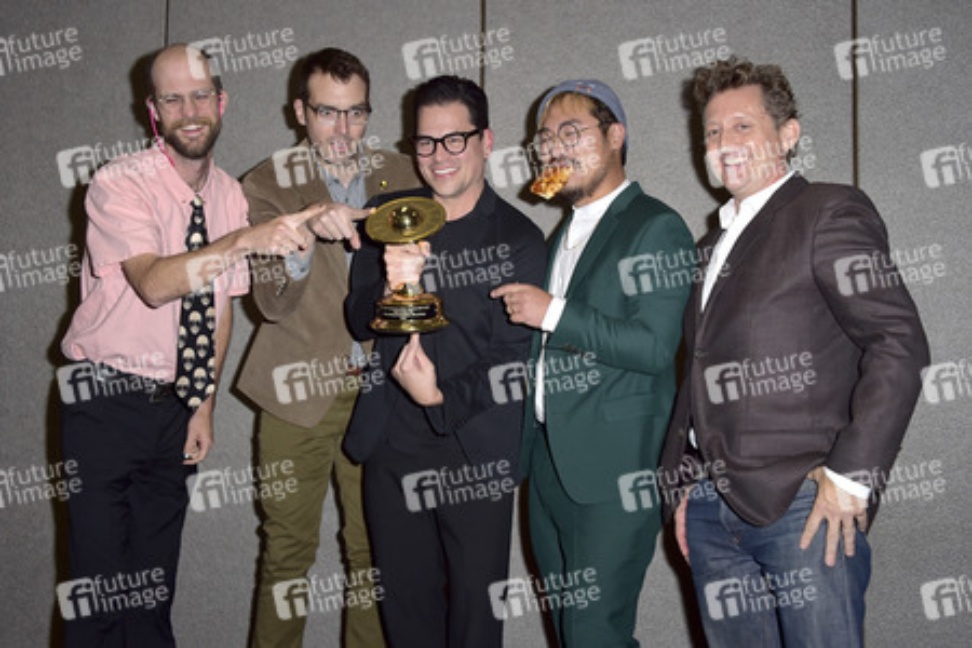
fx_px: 945
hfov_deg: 54.4
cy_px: 324
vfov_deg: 37.9
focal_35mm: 35
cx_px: 486
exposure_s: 1/250
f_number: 6.3
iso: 500
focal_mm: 35
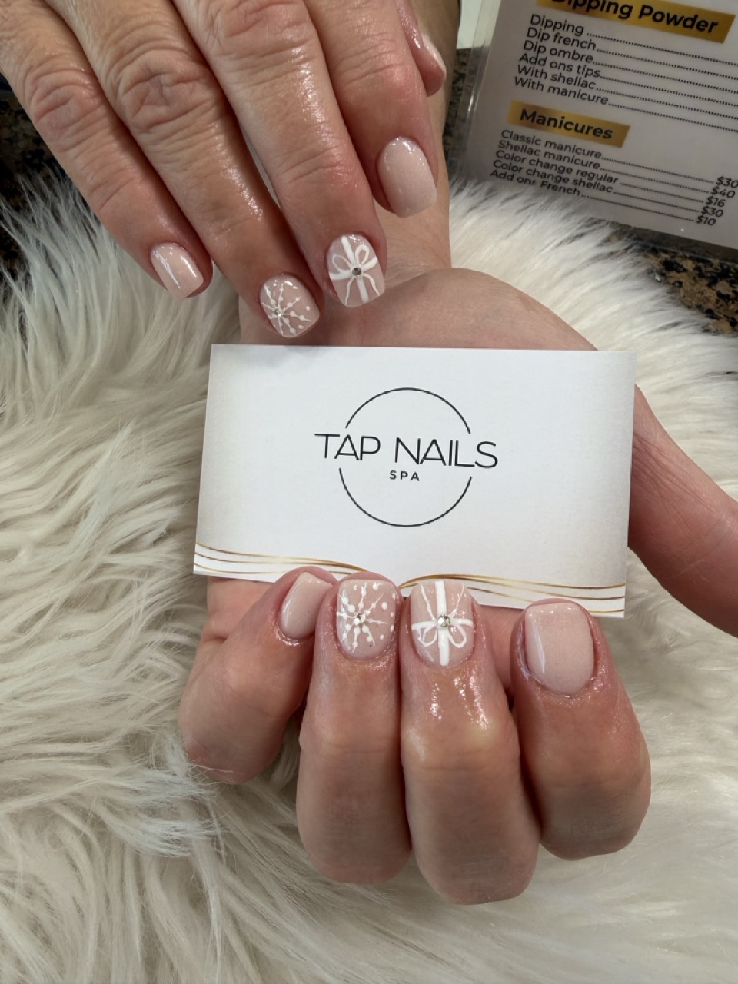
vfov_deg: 71.6
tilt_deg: -55.9
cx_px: 369
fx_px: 682
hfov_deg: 56.8
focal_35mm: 24
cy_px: 492
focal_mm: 2.22
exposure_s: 1/120
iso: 50
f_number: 2.2
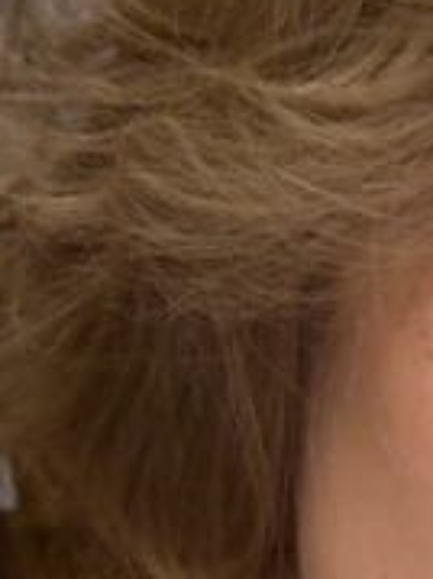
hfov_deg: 10.7
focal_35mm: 134
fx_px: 2238
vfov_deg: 12.9
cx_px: 633
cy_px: 1148
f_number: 1.9
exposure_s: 1/17
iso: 500
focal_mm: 2.69
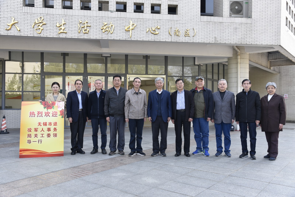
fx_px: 262
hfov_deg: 58.7
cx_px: 148
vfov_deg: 41.1
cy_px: 98
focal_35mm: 32
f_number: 6.3
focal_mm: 32
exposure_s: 1/160
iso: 320
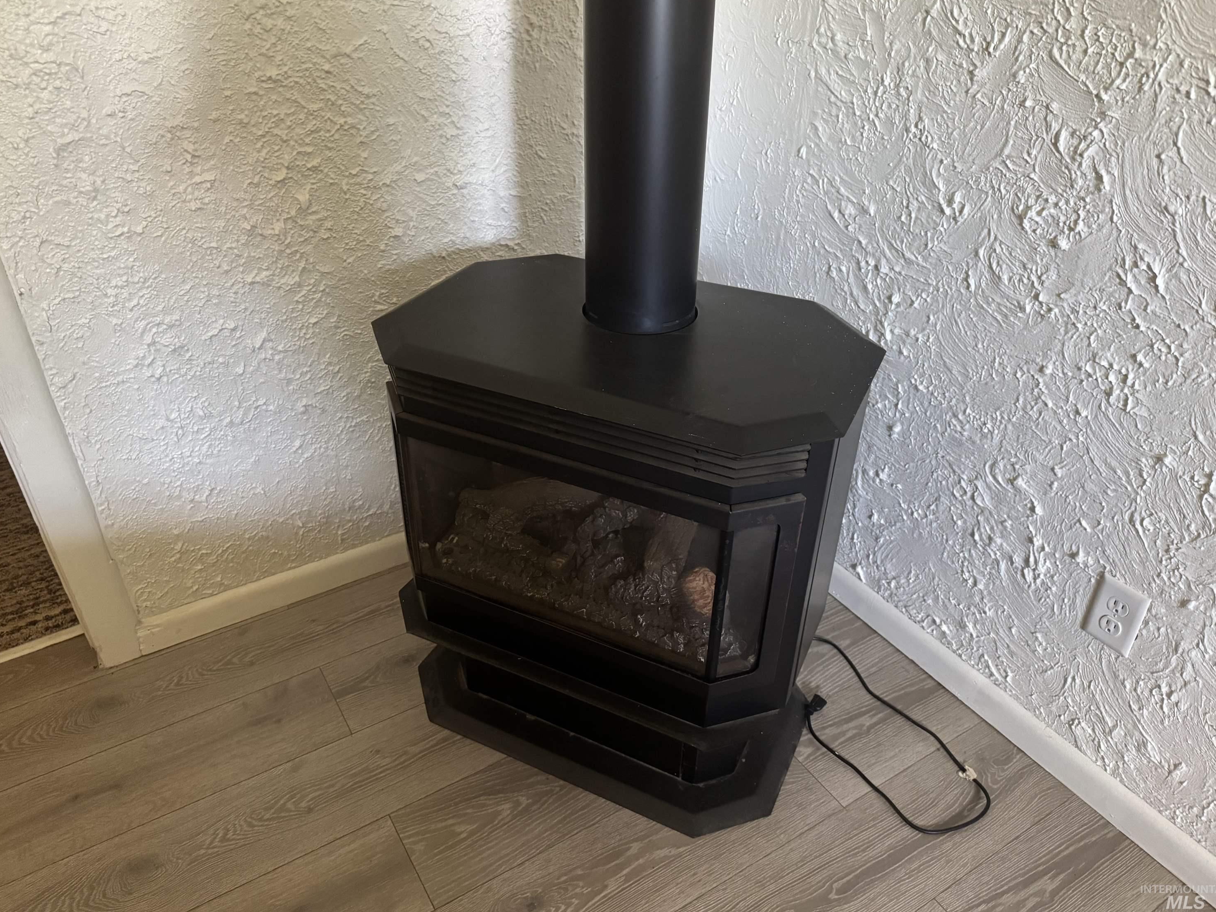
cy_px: 457
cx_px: 602
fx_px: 878
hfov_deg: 69.4
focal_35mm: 25
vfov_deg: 54.9
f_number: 1.78
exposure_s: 1/60
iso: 640
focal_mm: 6.76
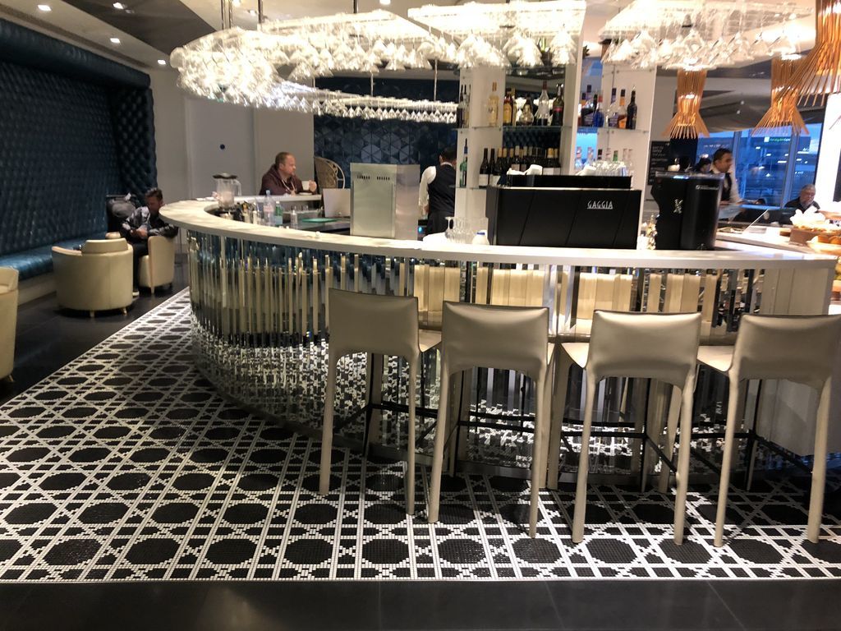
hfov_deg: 63.4
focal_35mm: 28
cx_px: 420
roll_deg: +0.7
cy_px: 316
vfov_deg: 49.7
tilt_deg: -14.0
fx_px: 680
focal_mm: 3.99
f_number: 1.8
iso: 100
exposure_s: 1/15
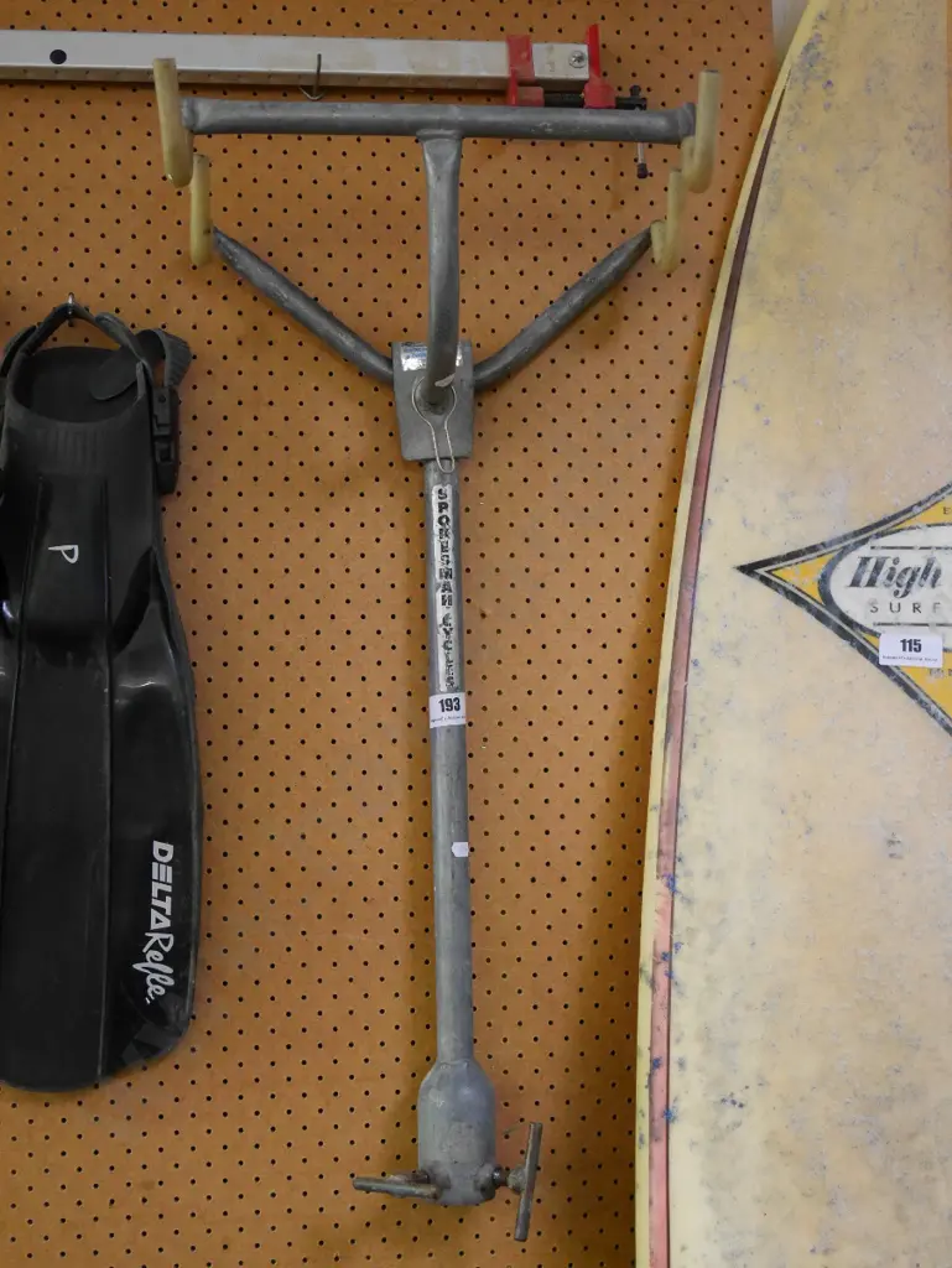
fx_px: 1612
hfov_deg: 32.9
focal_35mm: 44
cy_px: 634
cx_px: 476
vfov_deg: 42.9
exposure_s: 1/13
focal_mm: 22
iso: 3200
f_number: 4.8
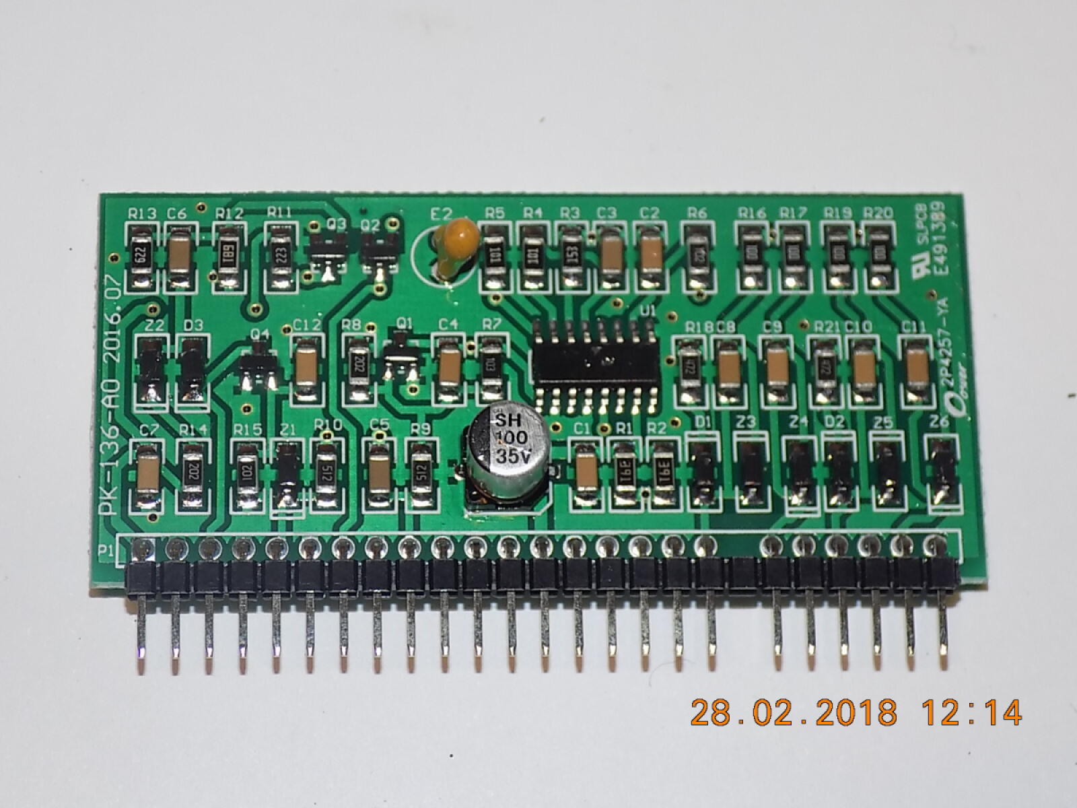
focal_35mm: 97
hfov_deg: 20.2
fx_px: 3018
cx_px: 538
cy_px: 404
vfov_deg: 15.2
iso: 200
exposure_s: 1/30
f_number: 4.6
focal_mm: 17.2
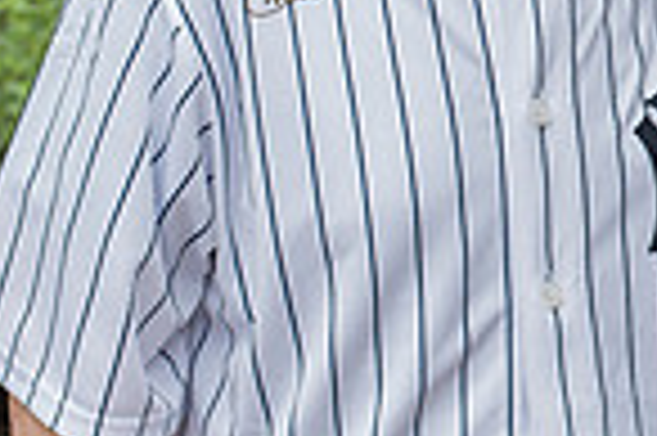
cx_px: 981
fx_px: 3628
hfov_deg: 10.0
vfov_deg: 6.8
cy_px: -236
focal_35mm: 199
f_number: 4
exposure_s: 1/640
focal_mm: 50
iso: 400
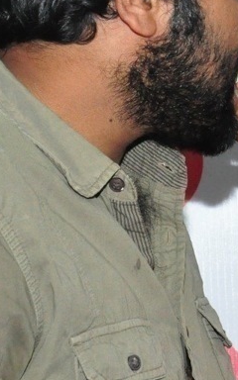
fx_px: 2227
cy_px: 117
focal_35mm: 215
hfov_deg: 6.0
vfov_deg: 9.8
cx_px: 446
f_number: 6.3
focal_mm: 45
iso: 3200
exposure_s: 1/125
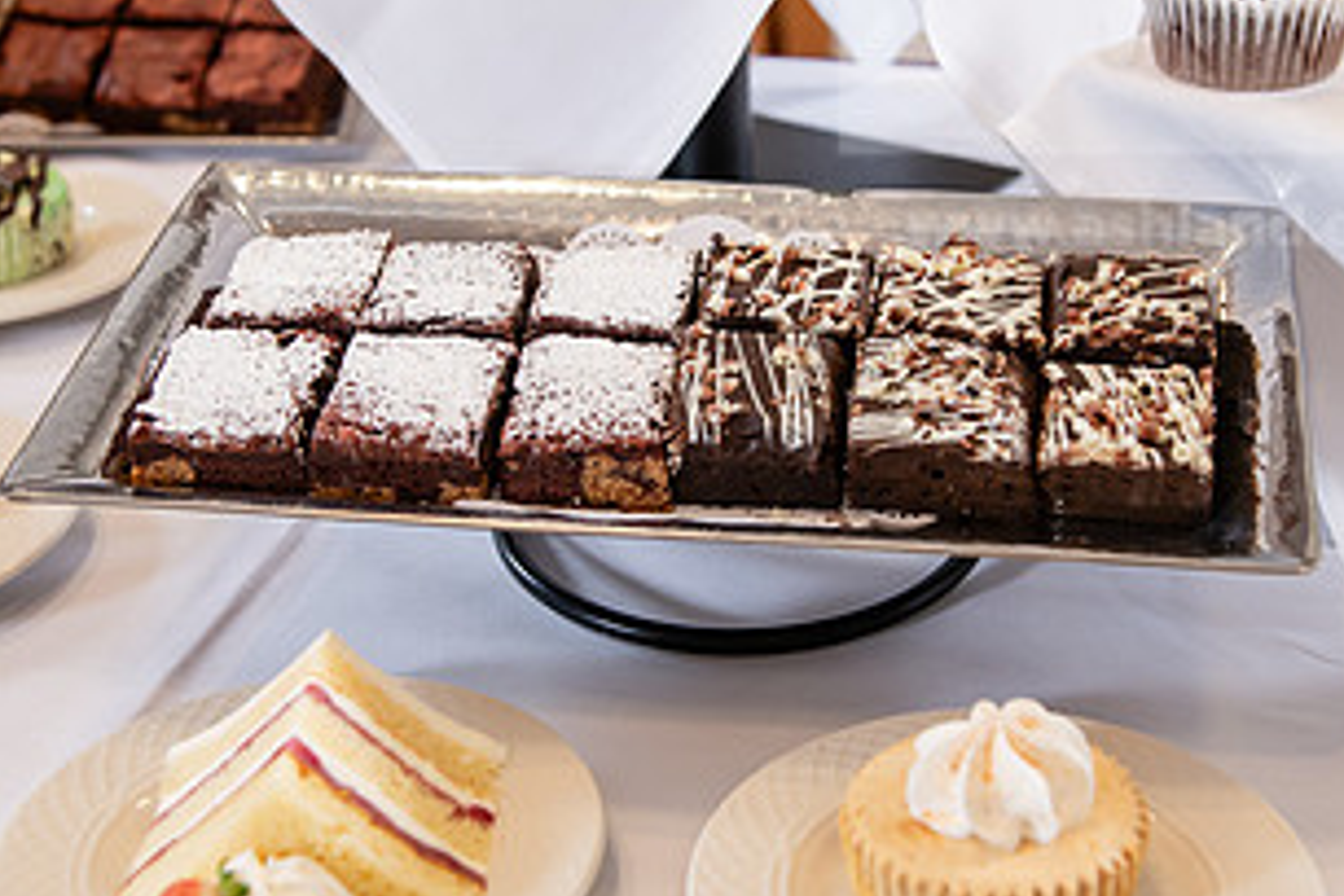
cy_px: 318
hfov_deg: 28.1
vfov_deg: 18.9
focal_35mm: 72
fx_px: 2688
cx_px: 707
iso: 400
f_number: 3.5
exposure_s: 1/160
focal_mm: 38
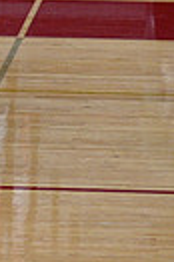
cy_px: -31
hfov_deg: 1.5
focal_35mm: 885
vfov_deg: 2.3
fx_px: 6433
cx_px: -404
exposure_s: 1/400
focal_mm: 200
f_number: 4
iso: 4000
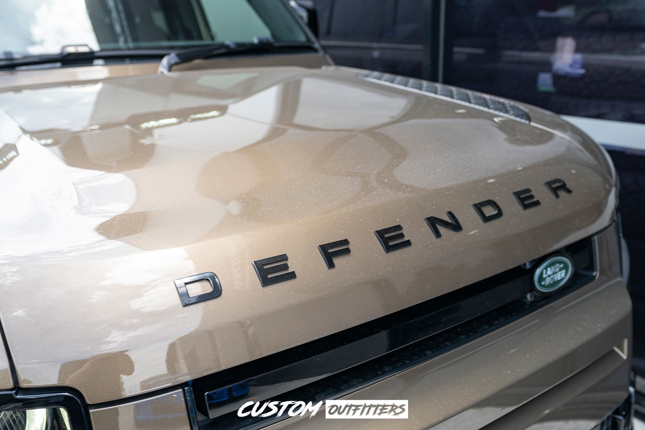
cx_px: 322
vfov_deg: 45.0
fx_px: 520
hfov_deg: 63.7
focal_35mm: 29
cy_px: 215
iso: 100
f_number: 4
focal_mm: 29
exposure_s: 1/60
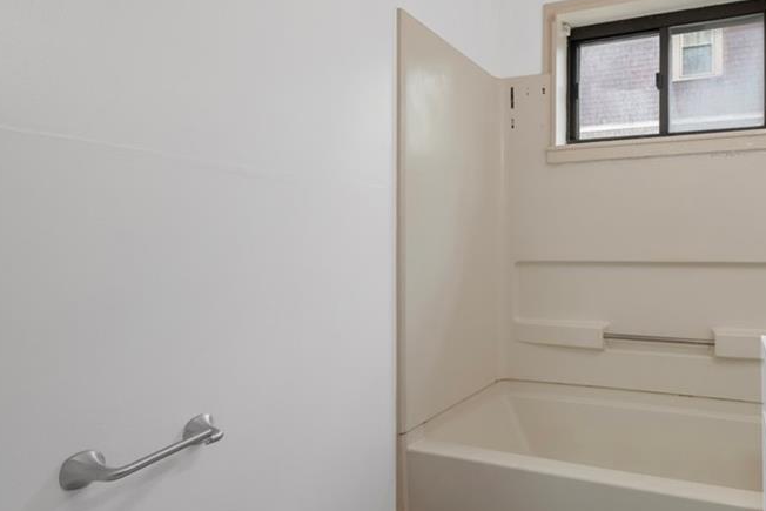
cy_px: 251
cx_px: 557
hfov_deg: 74.0
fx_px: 468
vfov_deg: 57.2
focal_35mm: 22
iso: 400
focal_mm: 14
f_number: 8
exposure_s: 1/4
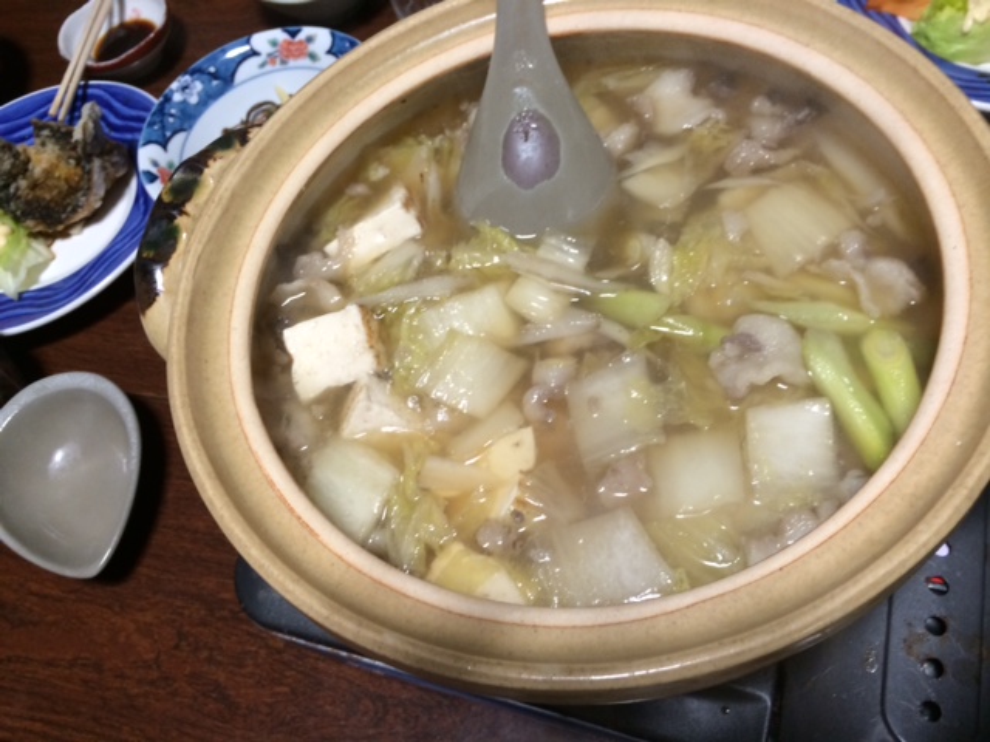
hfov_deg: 60.0
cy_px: 371
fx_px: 858
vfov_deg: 46.8
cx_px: 495
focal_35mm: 30
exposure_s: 1/30
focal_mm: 4.12
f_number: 2.2
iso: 100
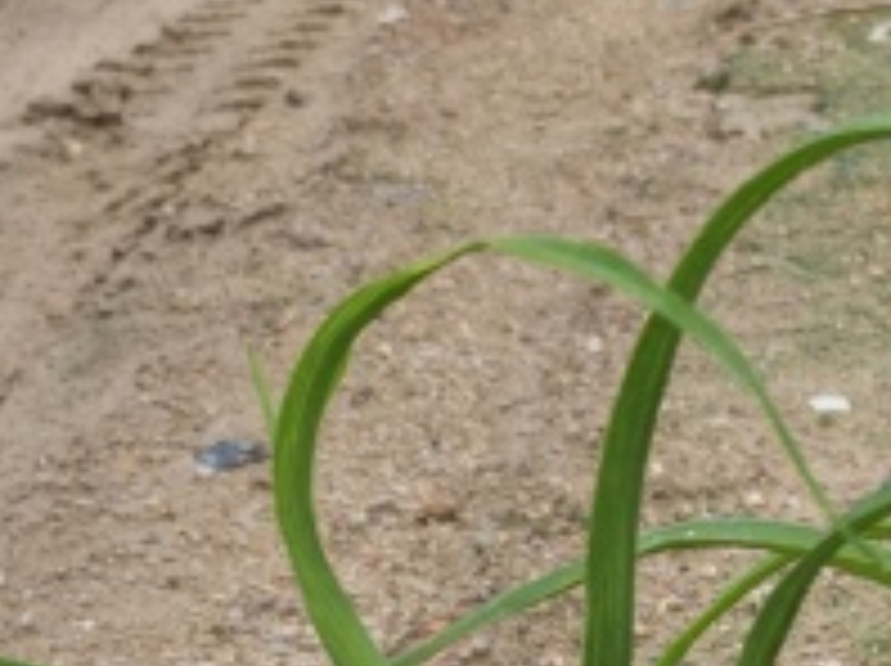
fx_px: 2391
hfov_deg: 18.7
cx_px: 1323
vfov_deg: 14.3
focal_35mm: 93
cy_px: 1143
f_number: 1.6
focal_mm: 6.55
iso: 50
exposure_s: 1/860
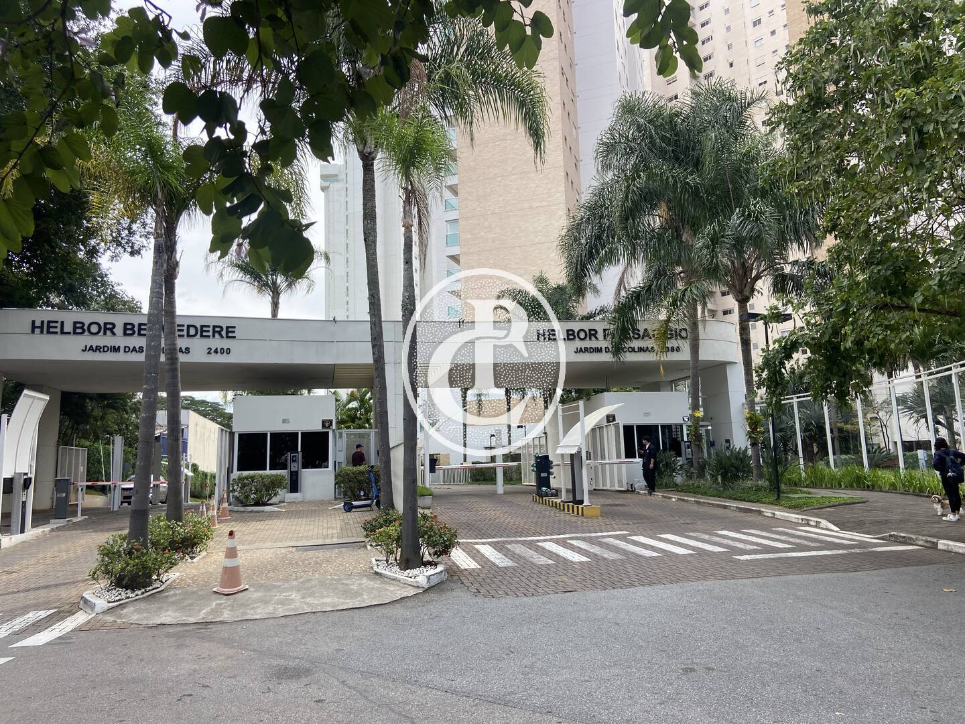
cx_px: 482
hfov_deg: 67.3
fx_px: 725
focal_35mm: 26
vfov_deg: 53.1
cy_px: 362
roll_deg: +1.8
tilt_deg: +8.6
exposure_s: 1/613
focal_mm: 4.25
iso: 32
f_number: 1.8
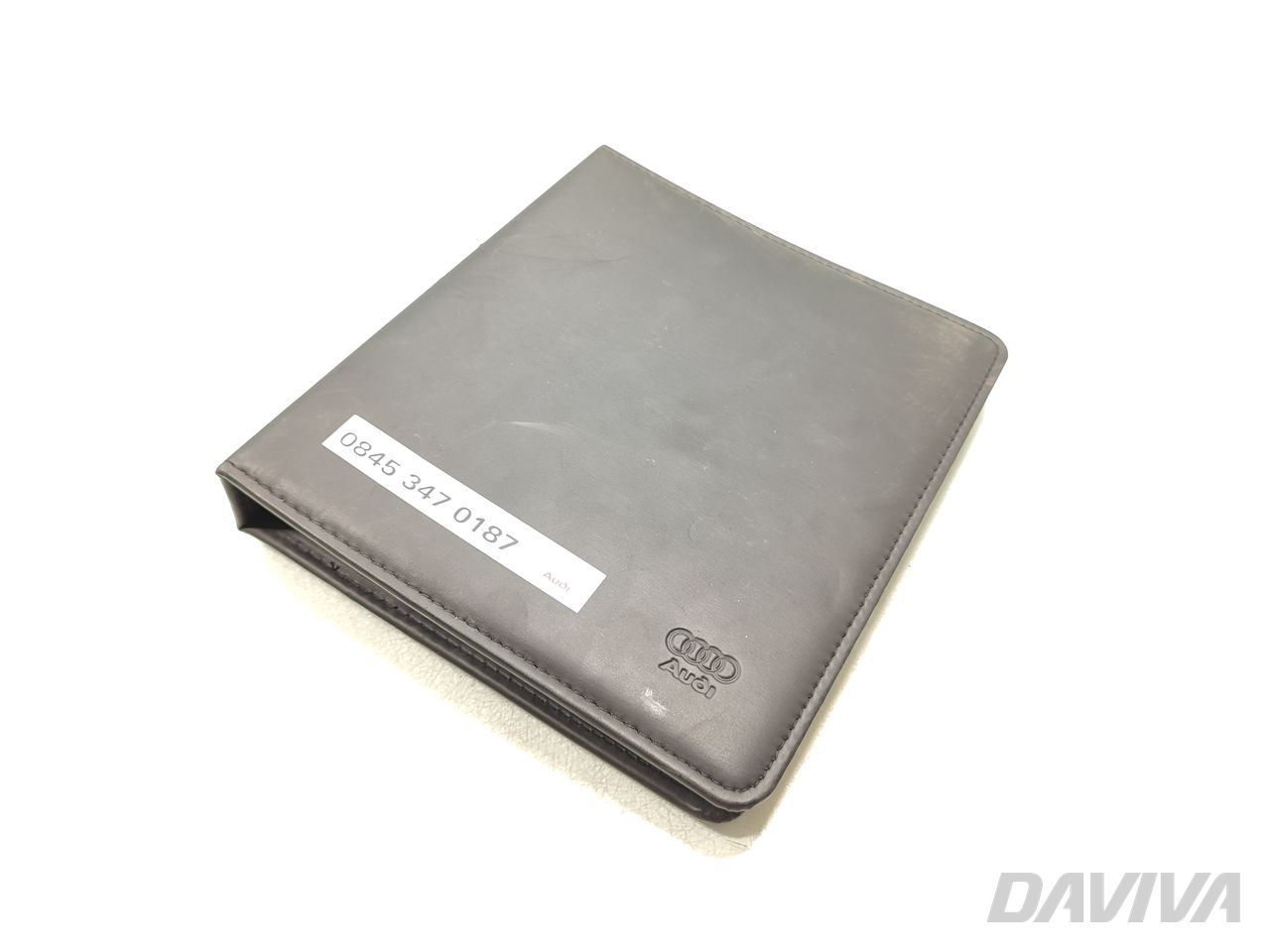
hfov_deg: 71.6
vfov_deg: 56.8
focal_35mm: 24
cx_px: 635
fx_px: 881
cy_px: 476
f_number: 1.89
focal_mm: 5.89
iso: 320
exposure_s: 1/100
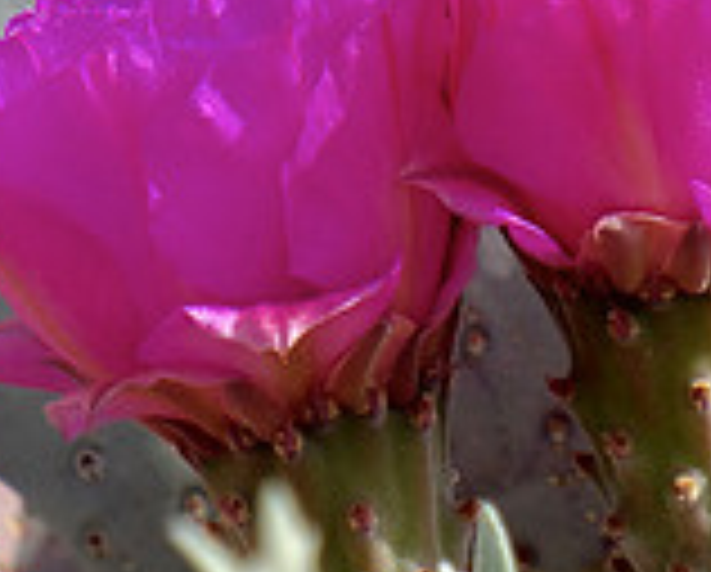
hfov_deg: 1.7
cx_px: 367
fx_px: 24539
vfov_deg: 1.3
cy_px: -50
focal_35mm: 1164
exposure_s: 1/640
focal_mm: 75.6
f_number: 4
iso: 100
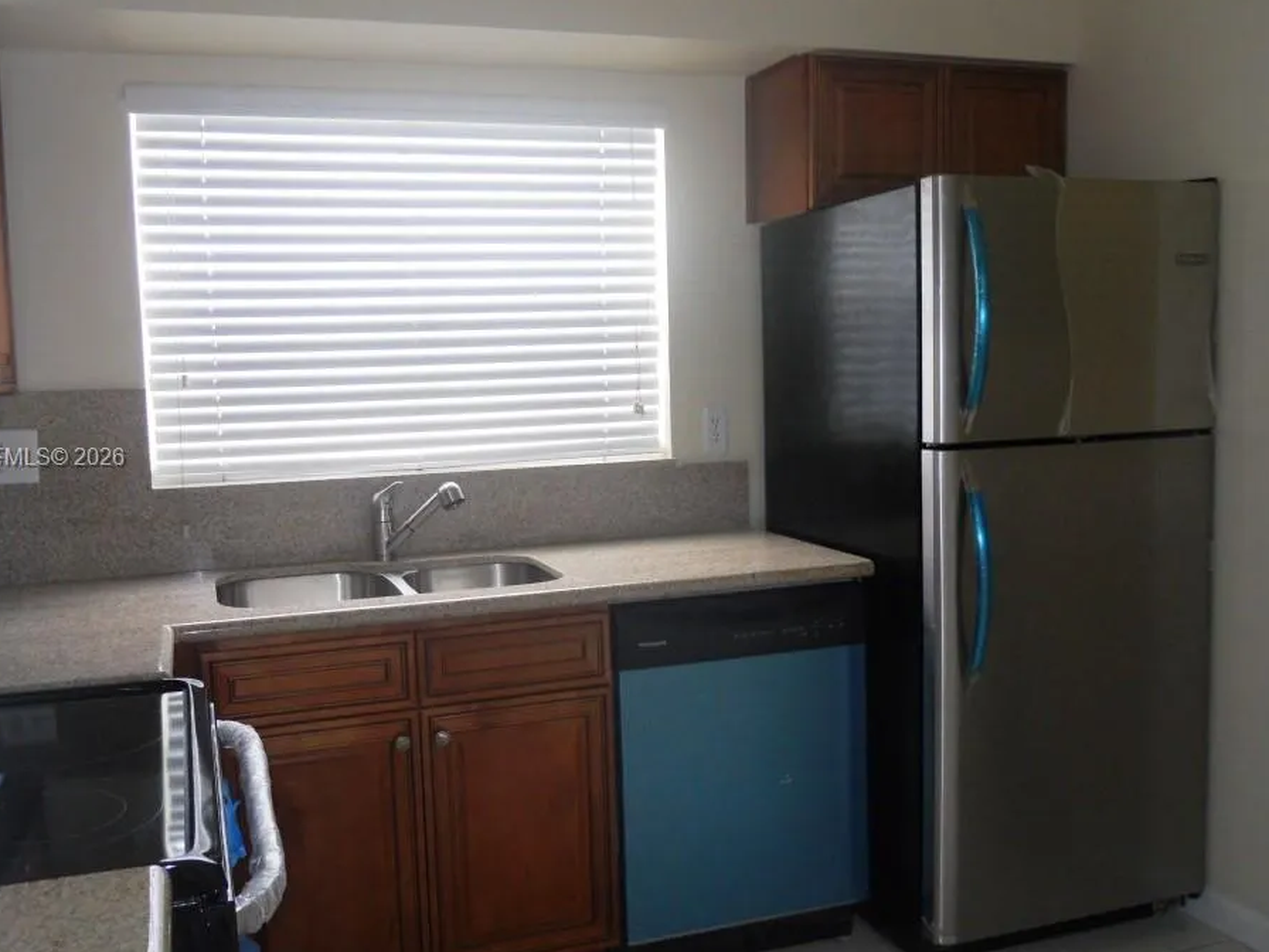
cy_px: 459
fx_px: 1173
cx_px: 551
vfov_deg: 44.2
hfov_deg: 56.6
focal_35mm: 32
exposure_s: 1/60
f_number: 2.7
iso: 250
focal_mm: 5
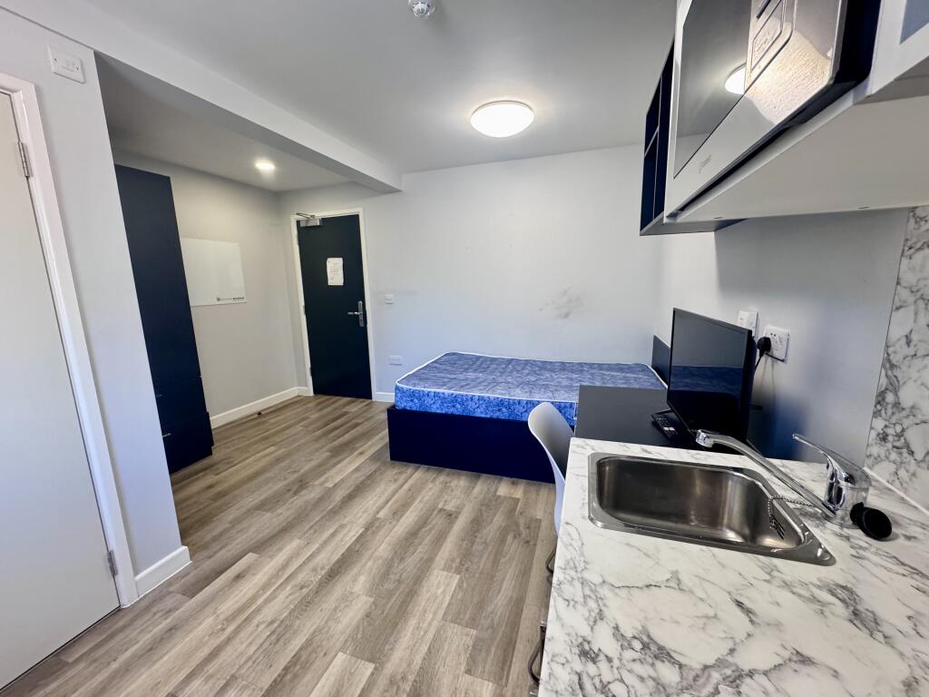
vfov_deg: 85.7
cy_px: 348
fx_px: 376
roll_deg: +0.7
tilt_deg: -12.0
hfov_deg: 102.1
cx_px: 464
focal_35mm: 14
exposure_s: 1/100
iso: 250
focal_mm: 2.22
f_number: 2.2
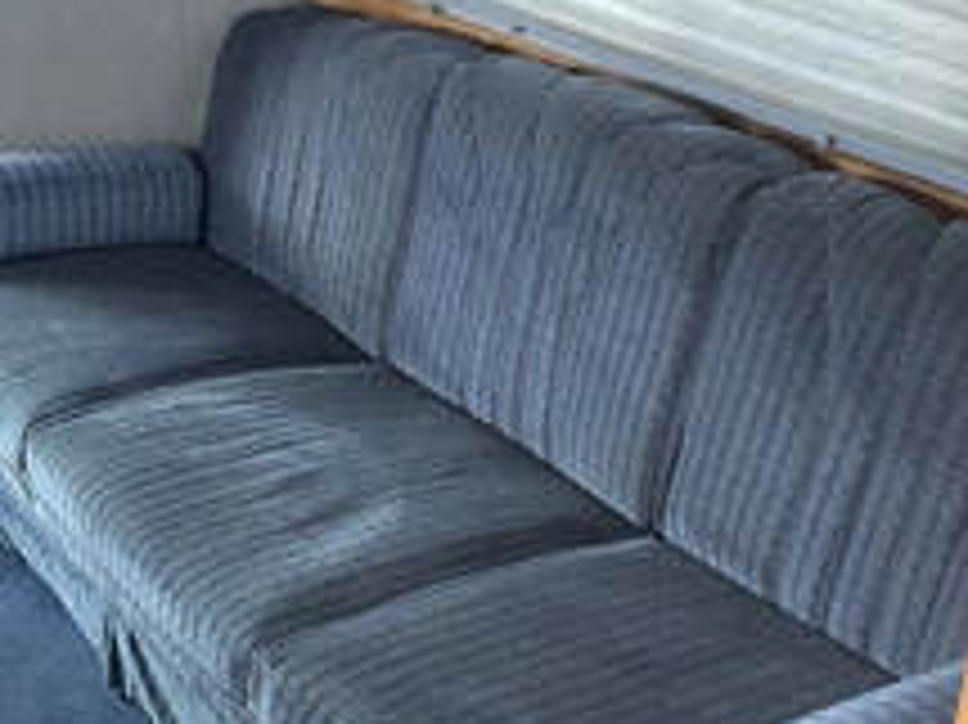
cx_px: 540
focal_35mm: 54
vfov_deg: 26.6
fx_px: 1509
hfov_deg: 35.5
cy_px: 558
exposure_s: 1/60
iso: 200
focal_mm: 3
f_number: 1.8
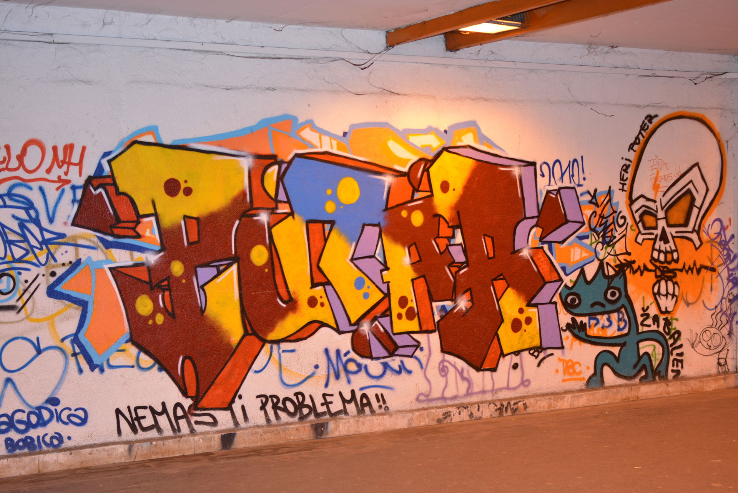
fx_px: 1076
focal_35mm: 52
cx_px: 369
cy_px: 246
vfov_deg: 25.8
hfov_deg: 37.8
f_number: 2.8
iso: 1000
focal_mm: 35
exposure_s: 1/60
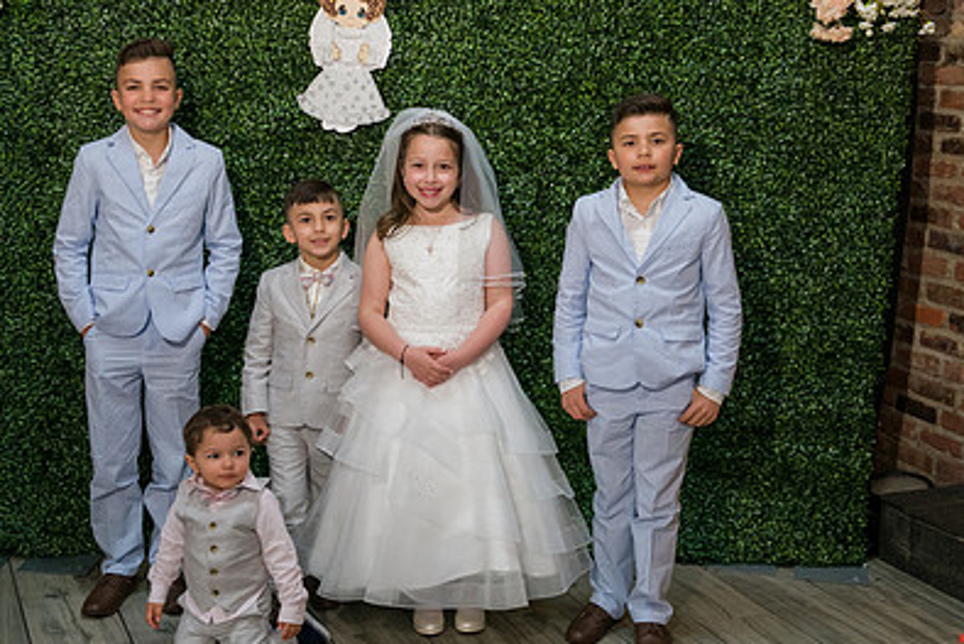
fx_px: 1420
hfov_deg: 37.5
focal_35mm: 53
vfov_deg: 25.5
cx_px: 423
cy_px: 288
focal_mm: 36
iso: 1600
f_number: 5.6
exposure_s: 1/125
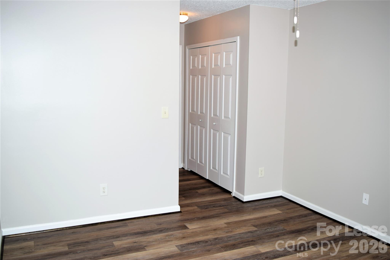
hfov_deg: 57.2
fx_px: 357
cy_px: 130
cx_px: 195
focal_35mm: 33
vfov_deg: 40.0
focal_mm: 22
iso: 100
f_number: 3.8
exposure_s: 1/60
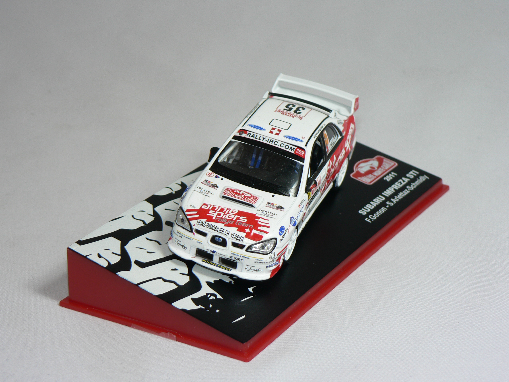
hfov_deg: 22.5
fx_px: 1279
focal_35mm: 87
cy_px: 191
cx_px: 254
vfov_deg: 17.0
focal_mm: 14.5
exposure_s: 1/60
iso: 80
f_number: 3.2
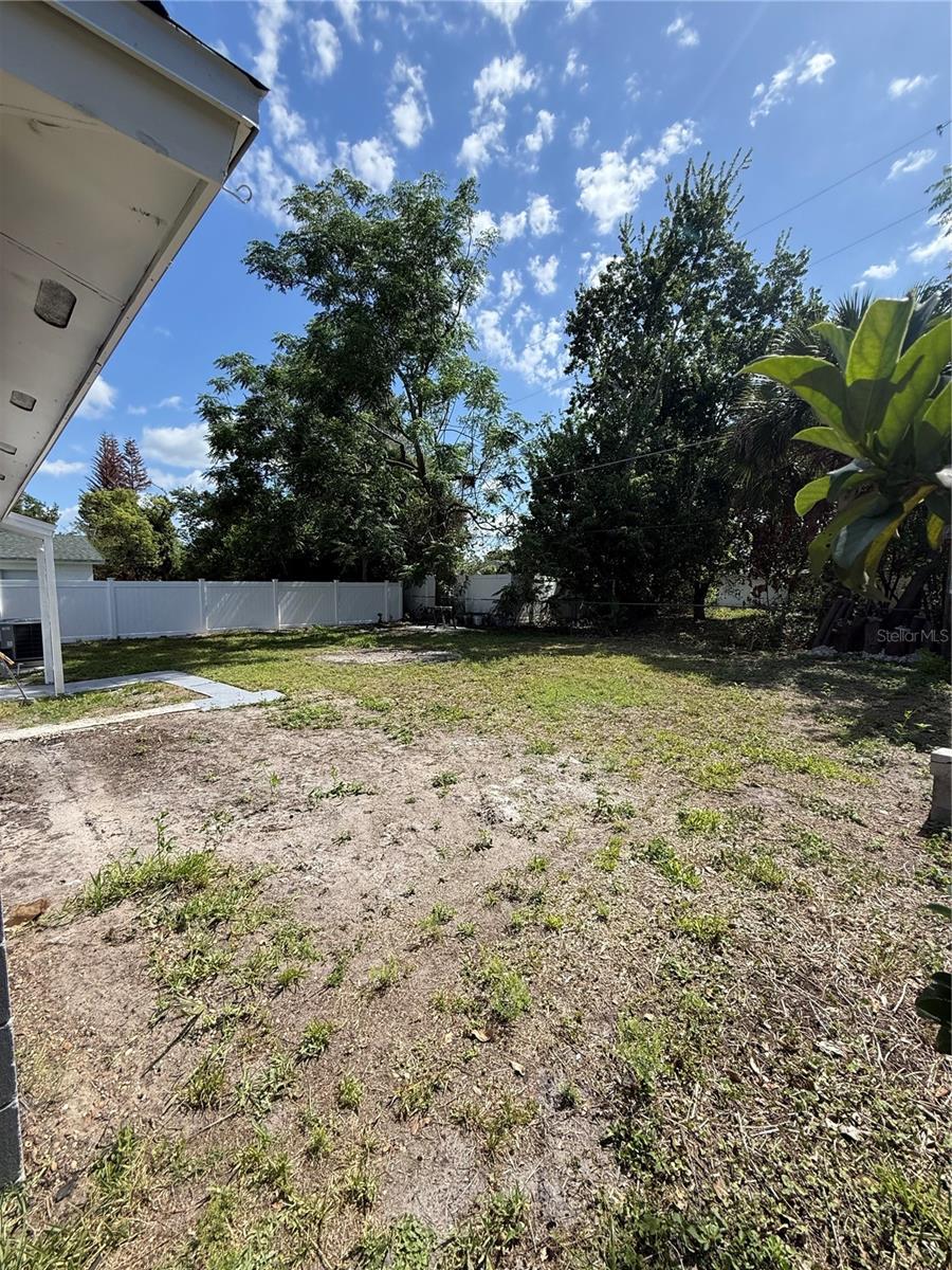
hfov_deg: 85.7
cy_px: 635
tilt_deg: -4.9
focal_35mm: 14
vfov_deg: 102.1
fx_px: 513
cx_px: 476
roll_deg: -0.6
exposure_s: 1/1368
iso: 64
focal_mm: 2.22
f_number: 2.2
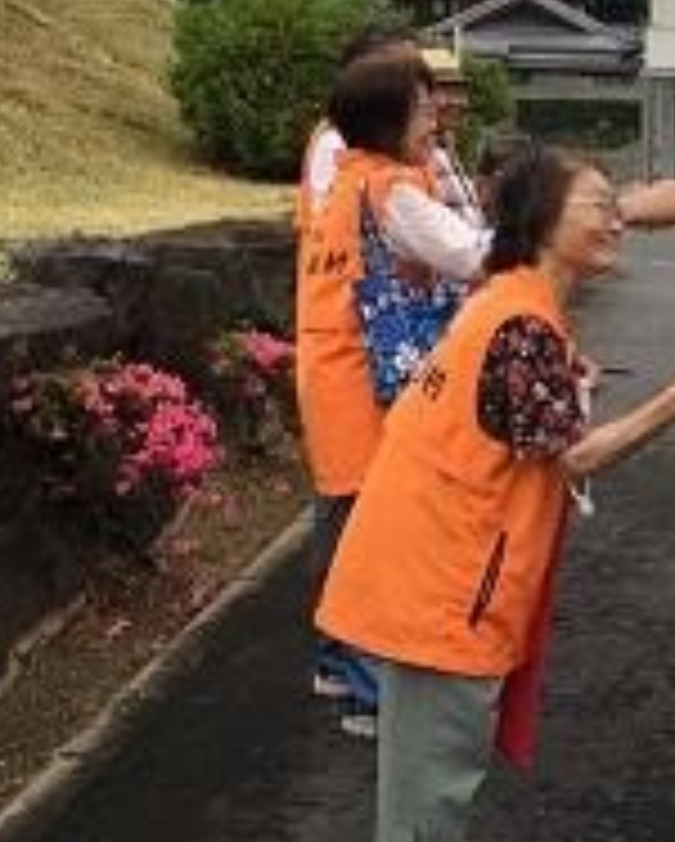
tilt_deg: -9.5
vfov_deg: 30.8
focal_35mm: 61
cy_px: 313
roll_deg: -0.8
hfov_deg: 23.3
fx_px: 1521
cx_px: 770
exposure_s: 1/646
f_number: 2.2
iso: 25
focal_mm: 4.2
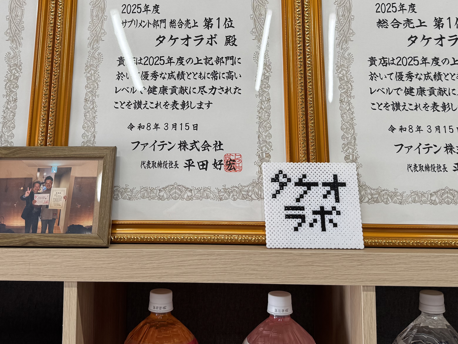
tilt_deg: +6.6
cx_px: 199
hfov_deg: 42.9
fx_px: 582
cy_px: 62
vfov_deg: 31.9
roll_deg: -0.1
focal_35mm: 44
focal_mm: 6.76
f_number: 1.78
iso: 64
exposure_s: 1/120
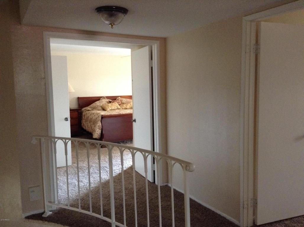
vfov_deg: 42.8
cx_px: 152
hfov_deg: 55.4
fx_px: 289
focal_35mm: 33
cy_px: 114
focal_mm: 3.3
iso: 250
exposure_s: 1/17
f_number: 2.4
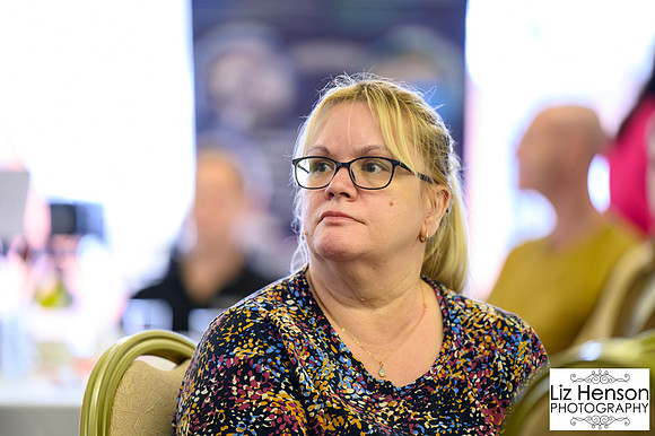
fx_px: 3658
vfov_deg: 6.8
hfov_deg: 10.2
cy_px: 218
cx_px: 328
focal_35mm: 201
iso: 12800
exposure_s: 1/200
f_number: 2.8
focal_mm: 200
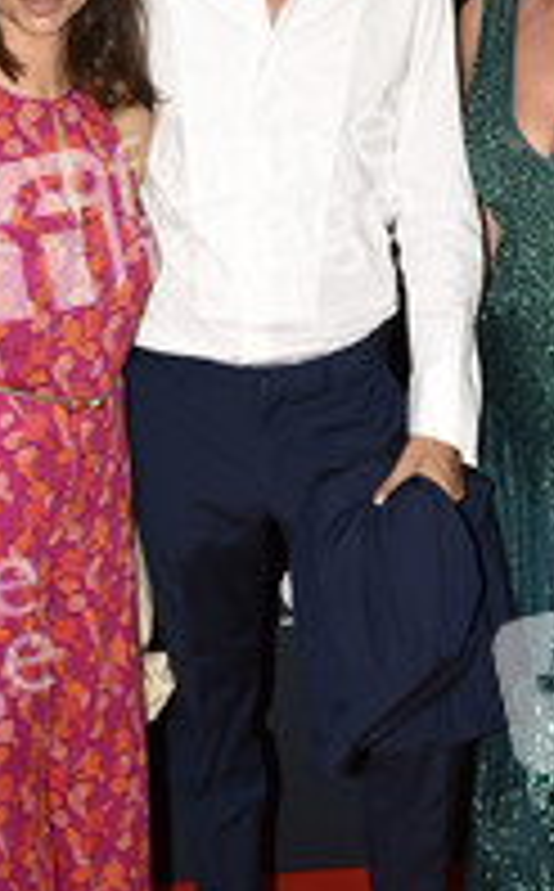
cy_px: 441
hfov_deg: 13.2
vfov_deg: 21.0
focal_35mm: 99
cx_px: 315
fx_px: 2402
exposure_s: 1/160
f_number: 4.5
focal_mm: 32
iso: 200
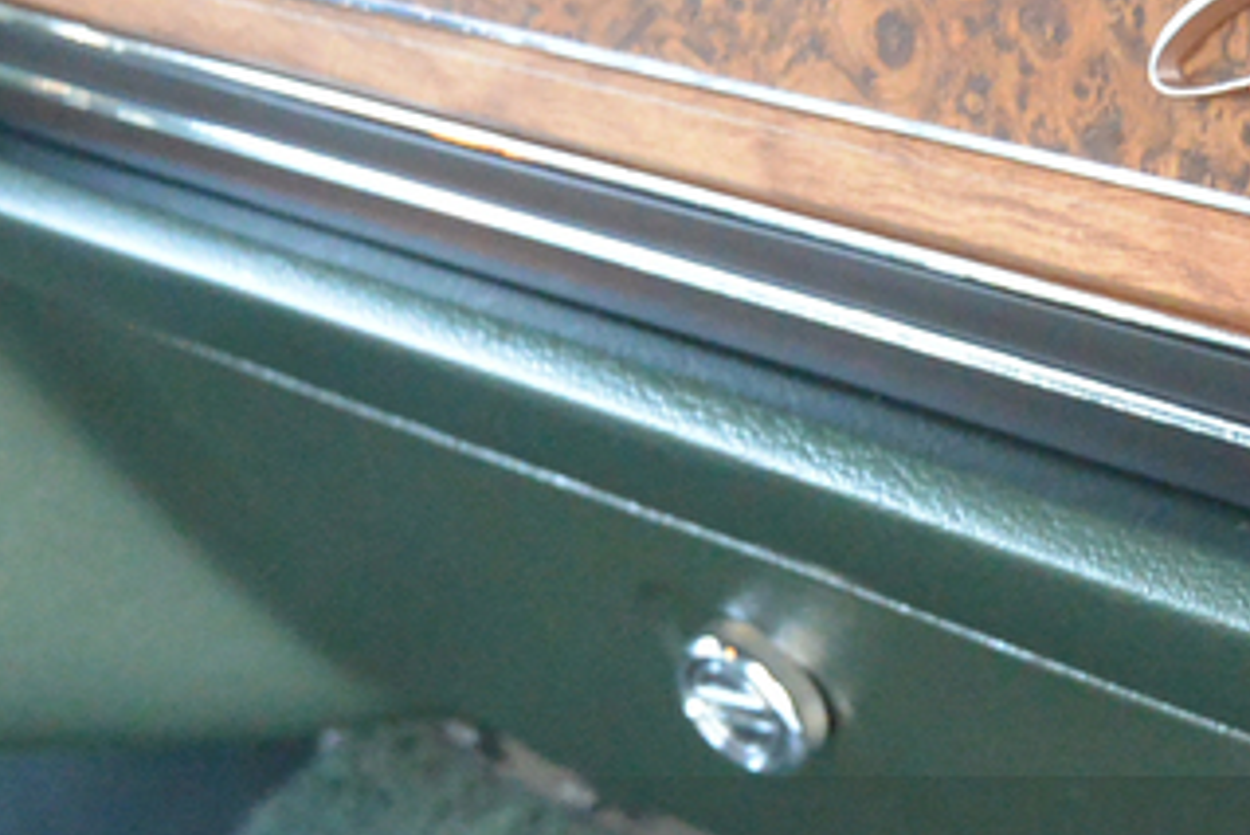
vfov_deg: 15.0
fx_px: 3161
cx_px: 1125
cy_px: 468
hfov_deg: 21.9
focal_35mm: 91
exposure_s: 1/60
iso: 2000
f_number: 3.5
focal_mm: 11
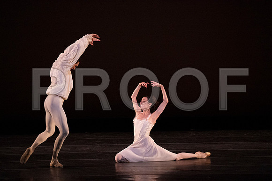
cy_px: 90
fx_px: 2584
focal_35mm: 342
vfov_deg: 4.0
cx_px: 136
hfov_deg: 6.0
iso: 20000
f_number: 7.1
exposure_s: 1/400
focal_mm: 342
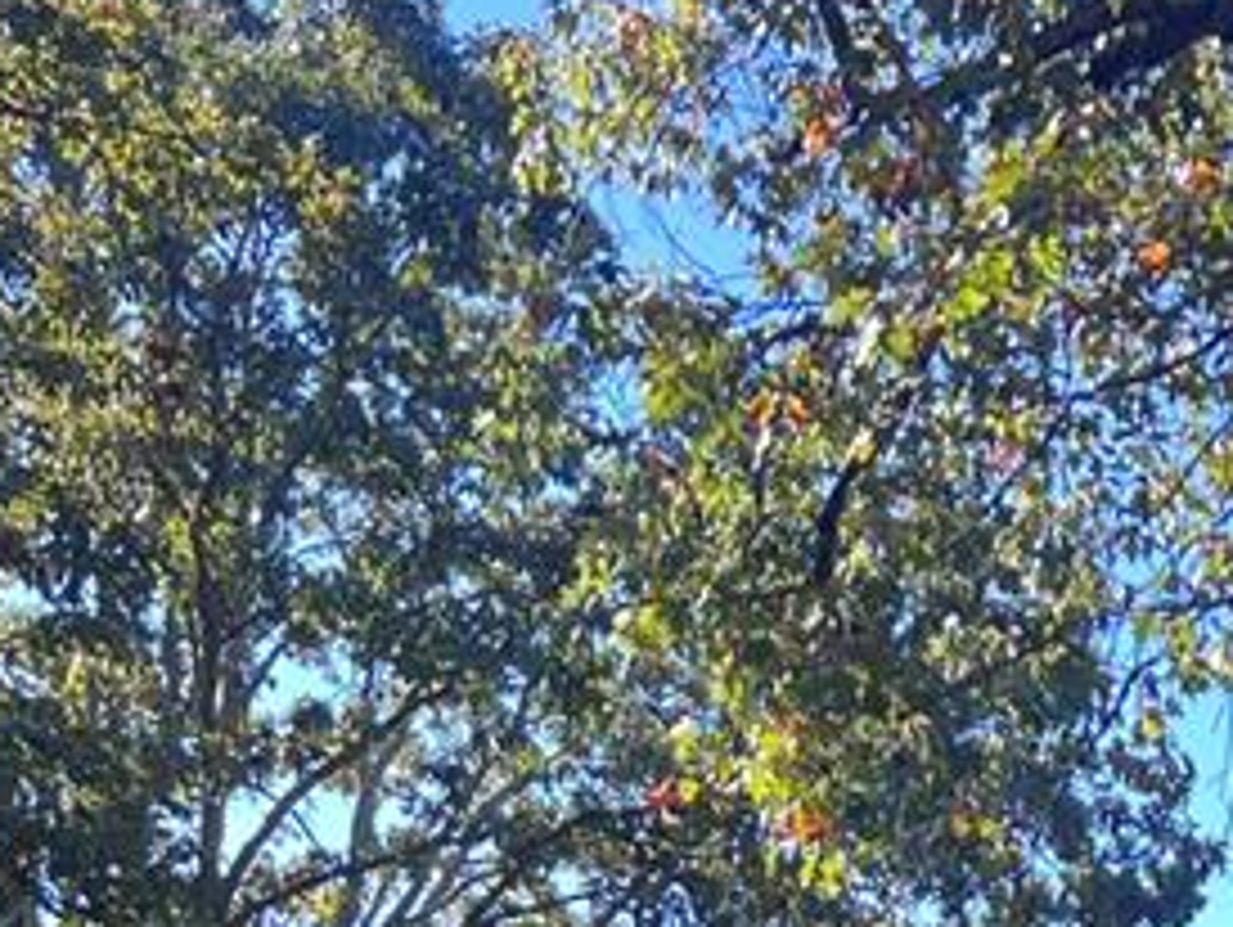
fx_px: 3458
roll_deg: +0.2
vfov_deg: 13.7
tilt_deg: -1.0
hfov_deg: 17.7
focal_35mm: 97
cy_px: 1670
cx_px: 1958
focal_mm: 5.7
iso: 50
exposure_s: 1/427
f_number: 1.5
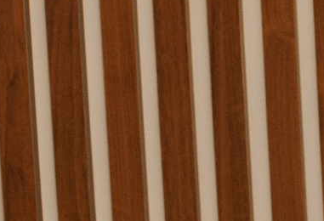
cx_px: 932
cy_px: -53
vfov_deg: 5.6
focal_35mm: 249
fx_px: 2257
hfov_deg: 7.4
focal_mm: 35
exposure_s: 1/160
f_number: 4
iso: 400
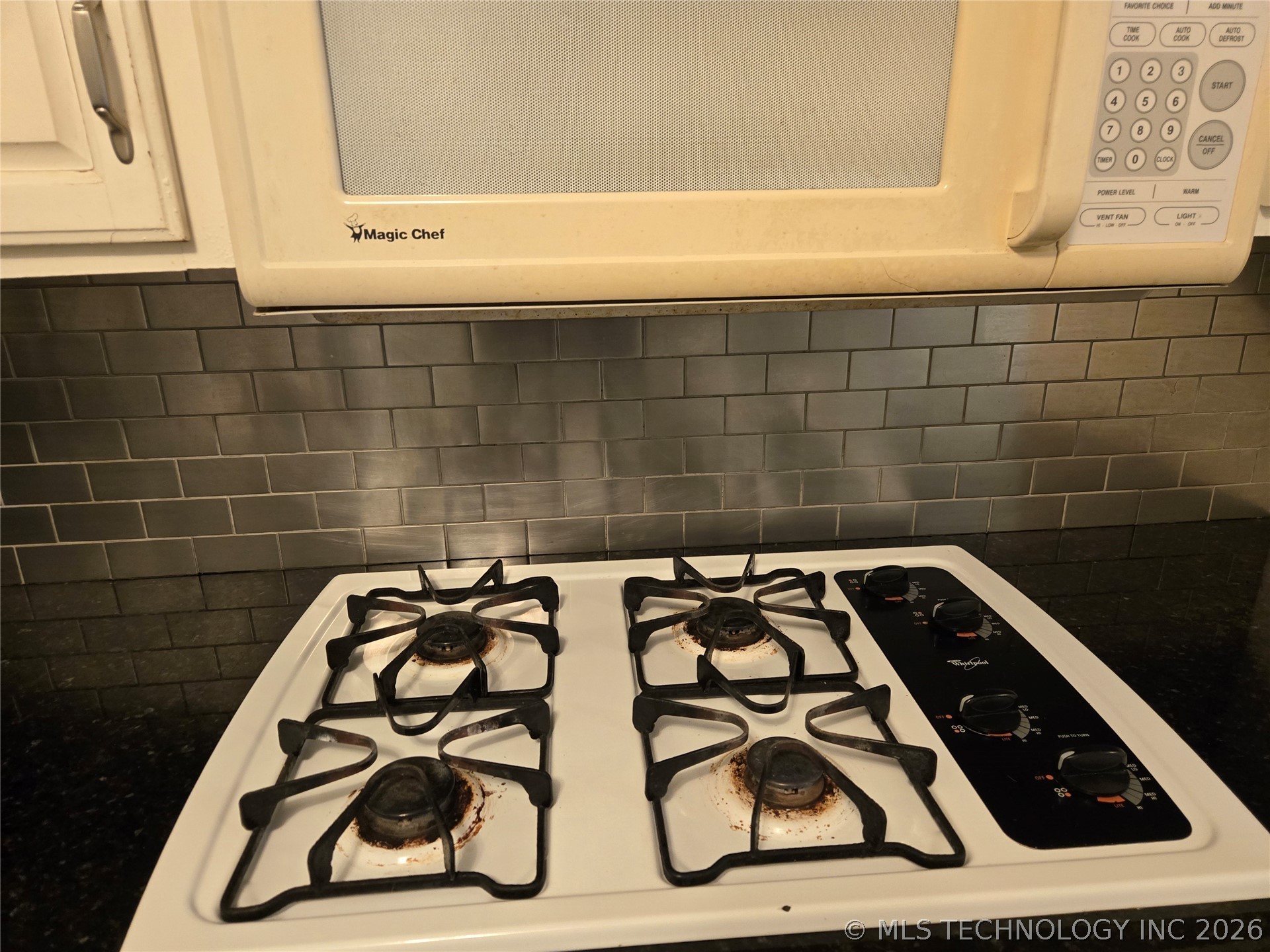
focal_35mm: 23
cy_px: 476
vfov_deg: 58.9
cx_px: 635
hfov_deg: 73.9
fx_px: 844
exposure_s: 1/60
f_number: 1.8
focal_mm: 5.4
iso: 640
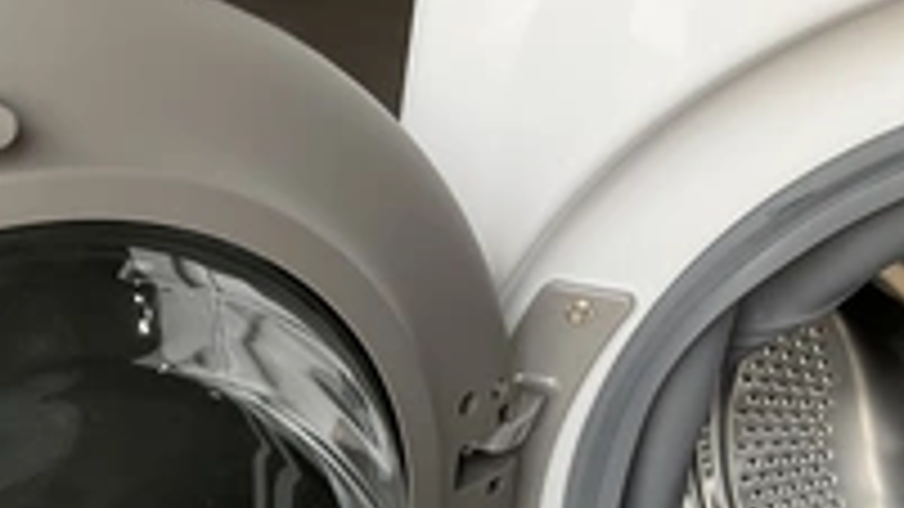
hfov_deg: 31.7
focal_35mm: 63
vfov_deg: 17.8
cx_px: 90
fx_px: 1510
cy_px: 665
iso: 20
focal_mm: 3
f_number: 1.8
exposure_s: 1/188
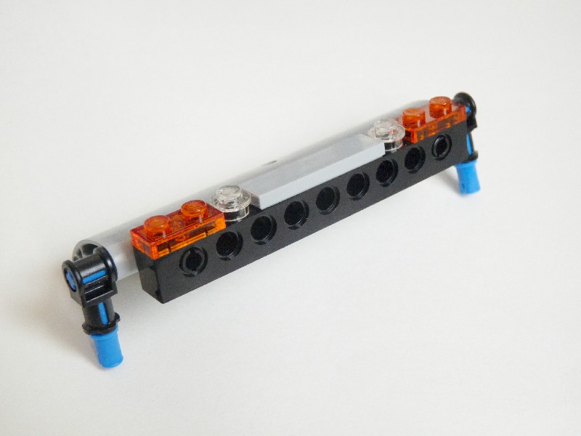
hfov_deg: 31.7
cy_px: 218
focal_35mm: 61
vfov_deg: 24.0
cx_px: 290
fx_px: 1024
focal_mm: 10.8
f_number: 3.2
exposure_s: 1/30
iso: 400
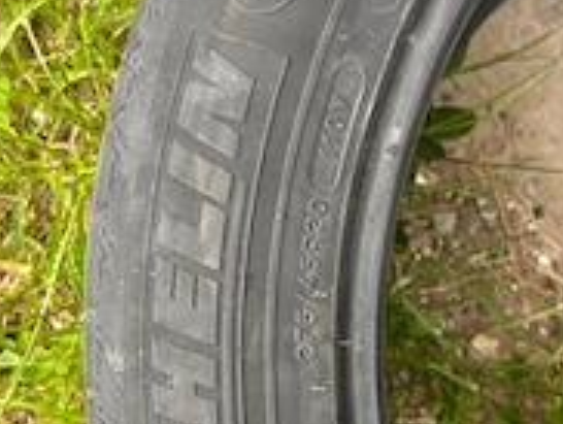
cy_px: 322
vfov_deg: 25.4
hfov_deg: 33.7
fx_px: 928
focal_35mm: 57
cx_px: 316
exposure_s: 1/121
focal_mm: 5.7
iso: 64
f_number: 1.5
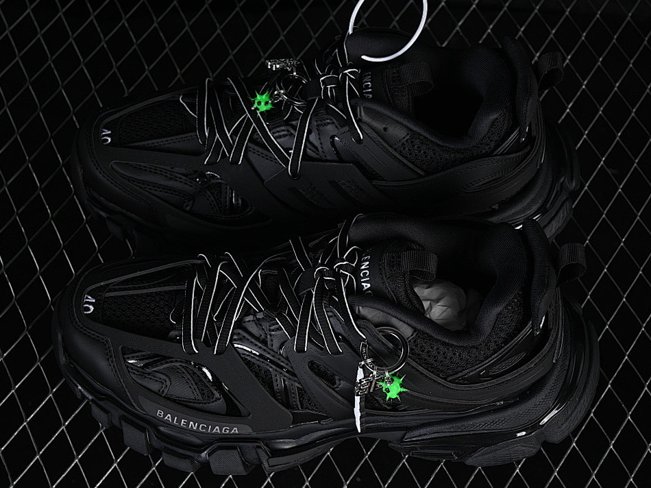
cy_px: 246
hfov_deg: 23.8
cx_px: 334
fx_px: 1542
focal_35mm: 82
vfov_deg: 18.0
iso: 160
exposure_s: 1/50
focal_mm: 50
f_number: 6.3
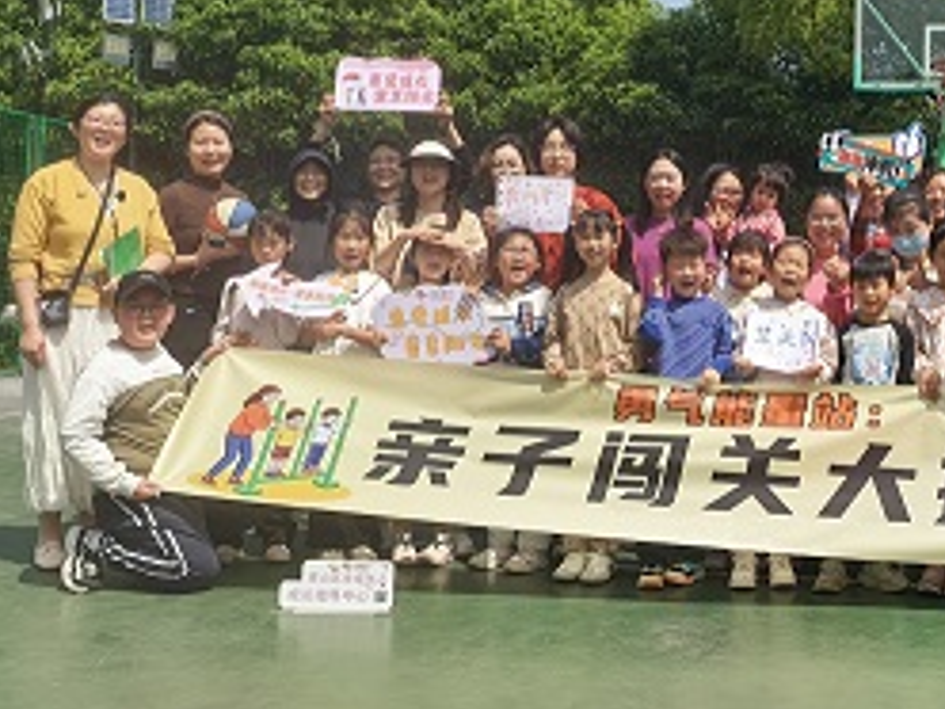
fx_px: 1310
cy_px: 233
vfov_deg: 30.0
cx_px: 743
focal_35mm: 48
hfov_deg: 38.3
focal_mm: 6.98
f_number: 4
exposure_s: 1/1149
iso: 50
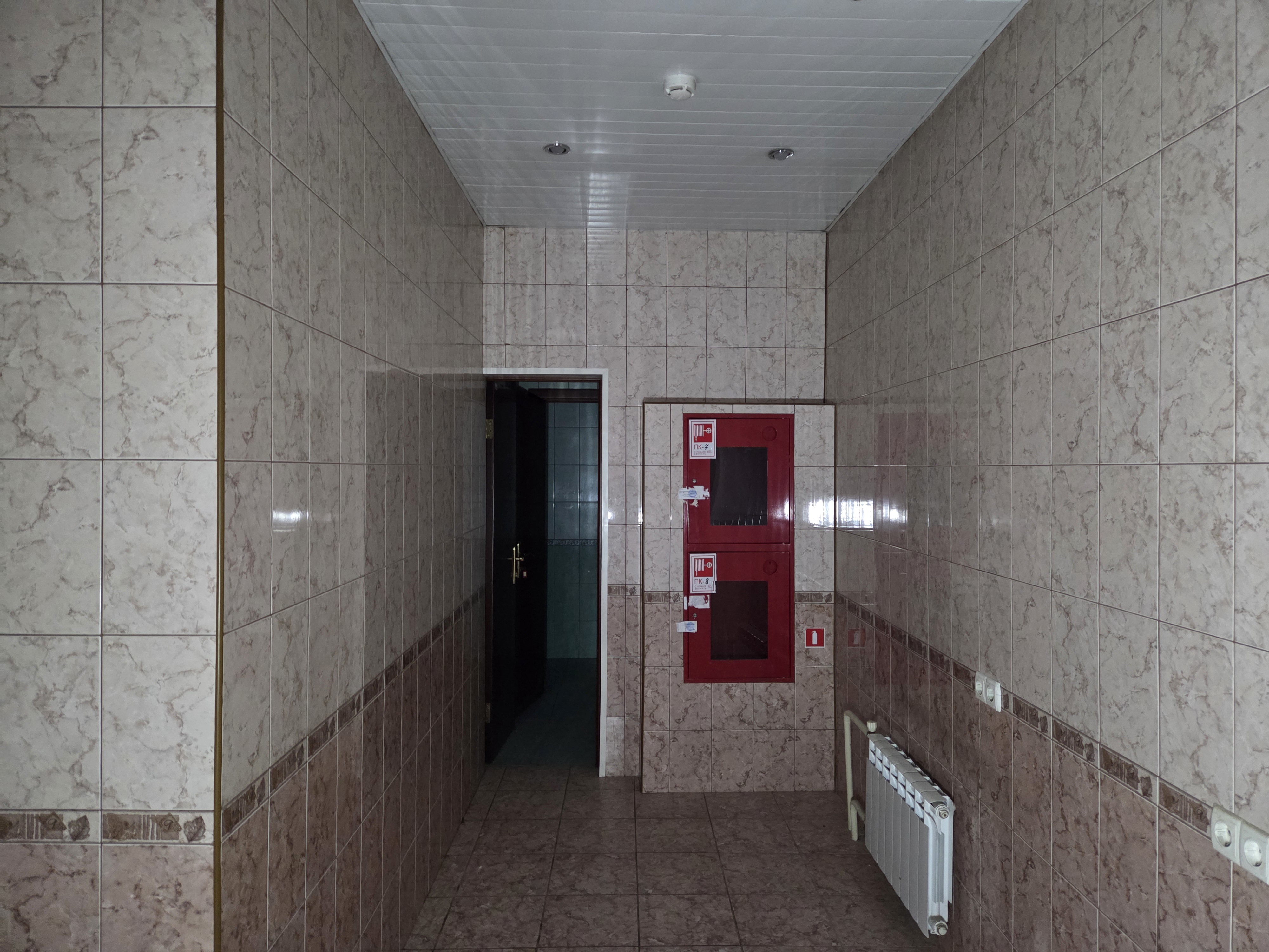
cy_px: 476
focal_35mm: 23
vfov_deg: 58.9
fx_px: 843
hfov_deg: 73.9
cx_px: 634
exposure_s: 1/33.3
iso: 1600
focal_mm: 5.4
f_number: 1.8
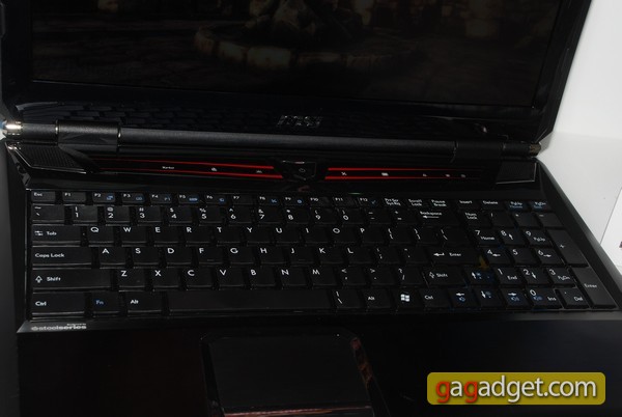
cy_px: 208
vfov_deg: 25.8
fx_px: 908
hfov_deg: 37.8
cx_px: 311
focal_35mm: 52
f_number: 11
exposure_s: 1/60
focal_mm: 35
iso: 100
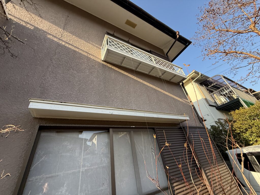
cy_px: 98
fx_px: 105
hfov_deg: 102.1
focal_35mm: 14
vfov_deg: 85.7
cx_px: 130
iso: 64
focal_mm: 2.22
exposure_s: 1/361
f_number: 2.2
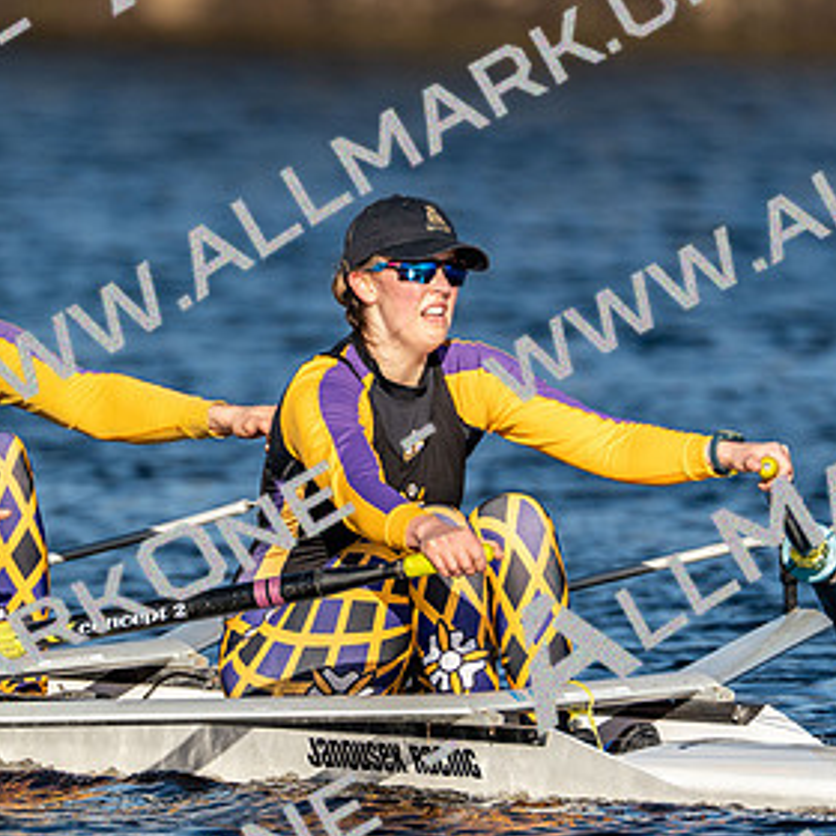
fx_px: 28826
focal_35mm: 1055
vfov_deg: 1.7
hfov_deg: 1.7
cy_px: 452
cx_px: 266
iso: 320
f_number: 6.3
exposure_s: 1/2000
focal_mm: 600
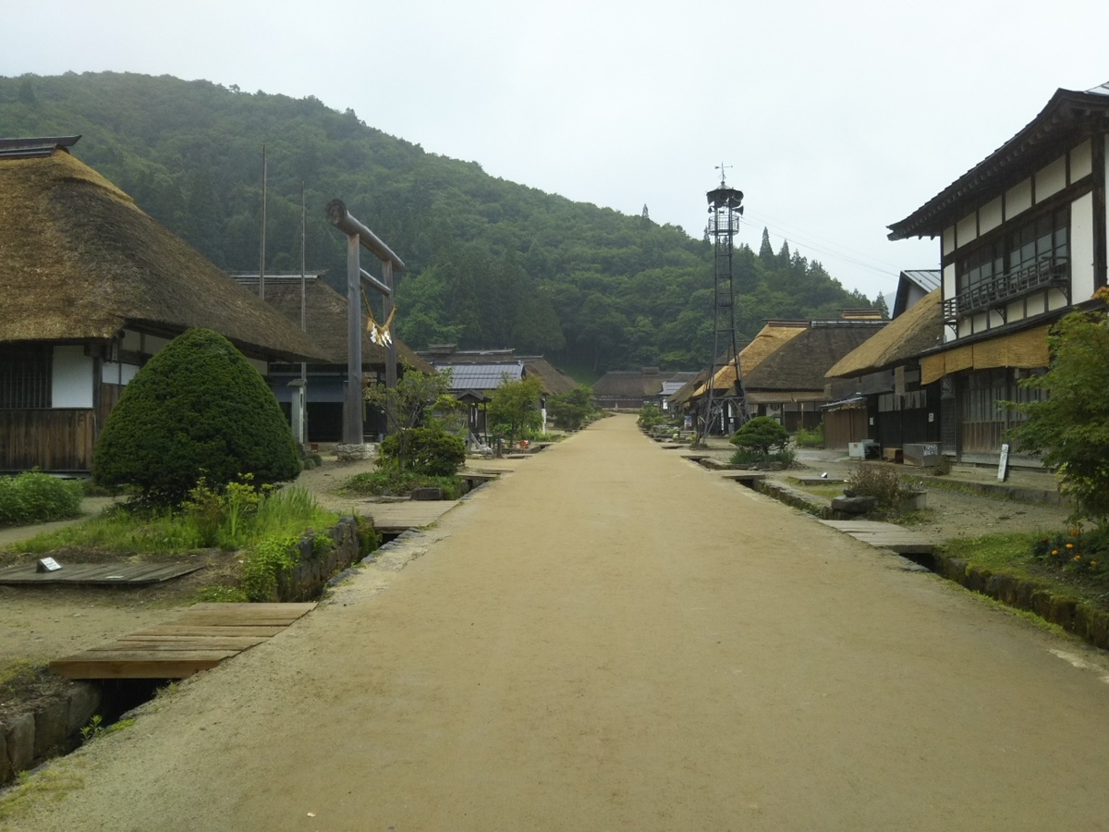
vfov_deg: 46.8
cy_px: 416
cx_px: 554
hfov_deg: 60.0
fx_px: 961
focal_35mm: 30
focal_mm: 4
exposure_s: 1/124
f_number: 2.2
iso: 25
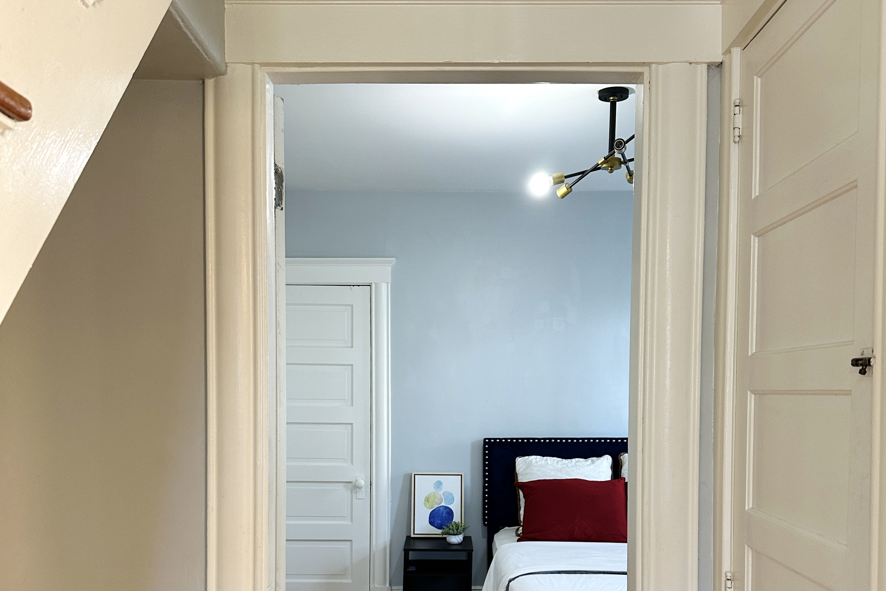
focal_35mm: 34
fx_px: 837
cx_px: 448
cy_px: 430
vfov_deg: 38.1
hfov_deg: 55.8
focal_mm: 6.86
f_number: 1.78
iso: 160
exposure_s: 1/60
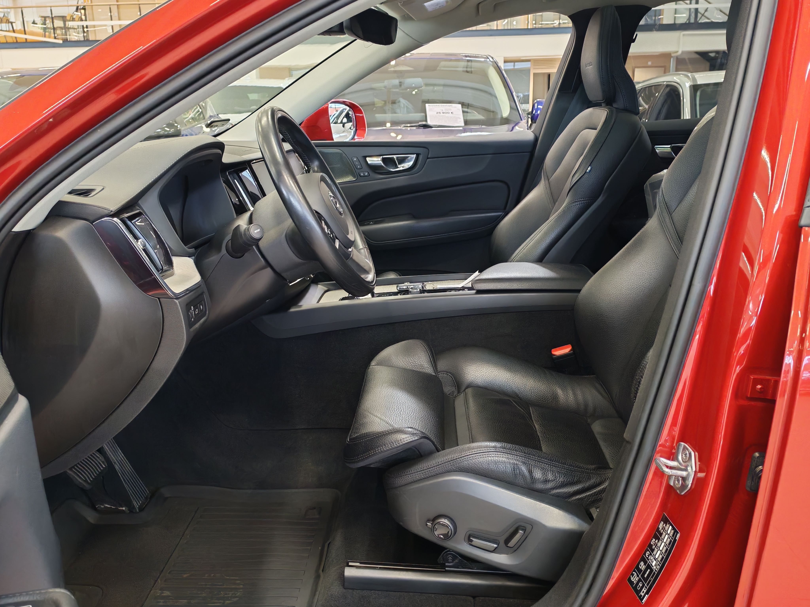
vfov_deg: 44.2
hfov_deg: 56.8
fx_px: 749
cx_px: 405
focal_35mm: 32
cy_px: 304
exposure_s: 1/100
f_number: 1.9
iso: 809
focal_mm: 6.12
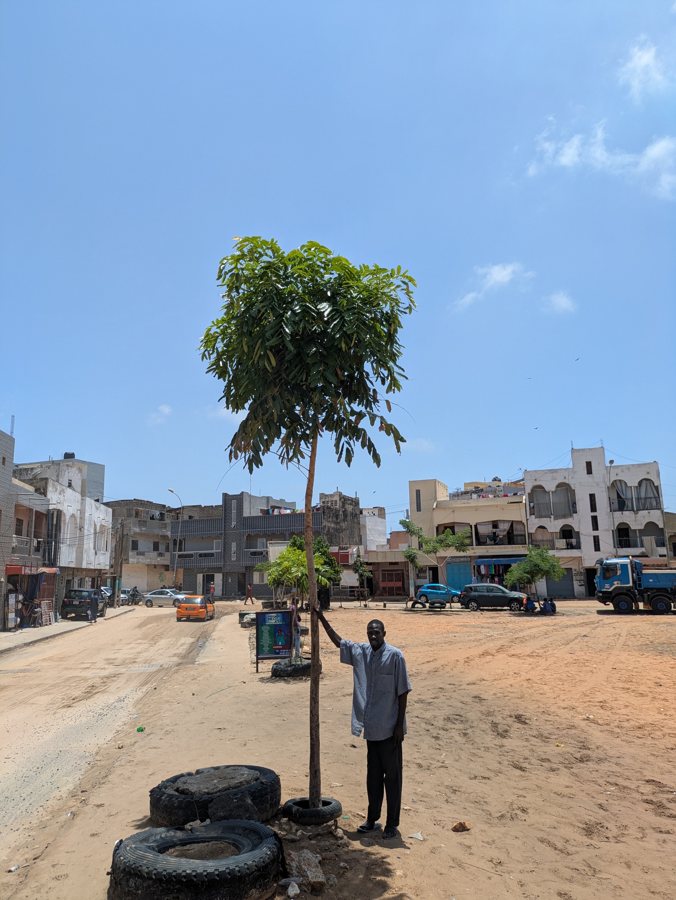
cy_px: 450
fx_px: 650
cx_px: 338
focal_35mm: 25
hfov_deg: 54.9
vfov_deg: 69.4
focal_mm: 5.43
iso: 55
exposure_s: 1/2092
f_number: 1.89
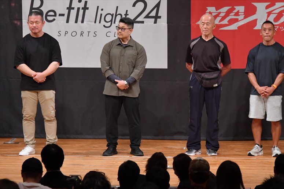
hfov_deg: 8.1
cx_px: 142
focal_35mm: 255
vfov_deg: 5.4
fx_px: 2011
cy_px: 94
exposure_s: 1/400
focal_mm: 170
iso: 6400
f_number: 5.6
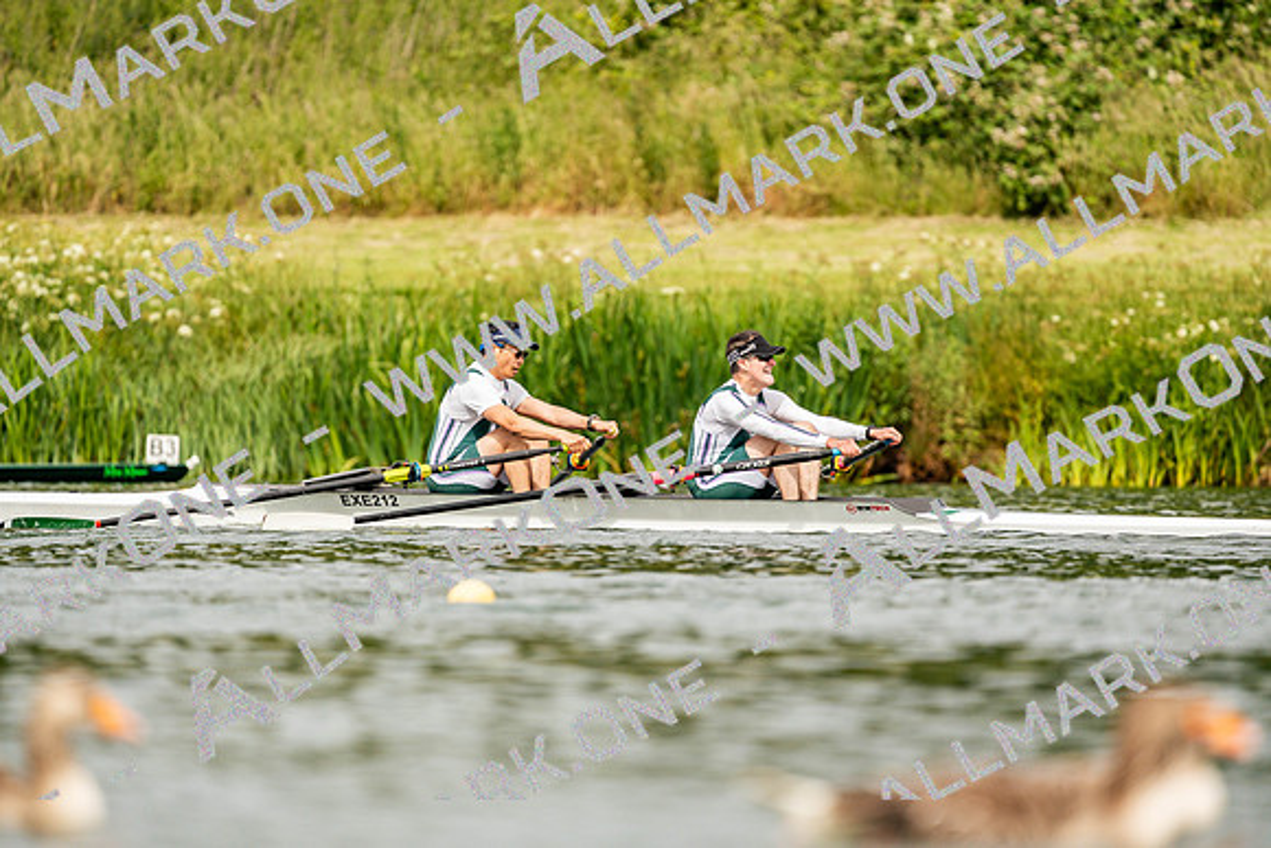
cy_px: 424
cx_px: 636
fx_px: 21187
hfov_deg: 3.4
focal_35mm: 600
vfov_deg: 2.3
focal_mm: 600
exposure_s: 1/2000
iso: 400
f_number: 6.3
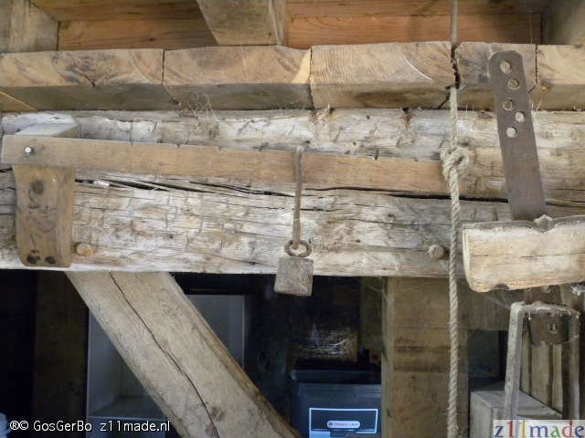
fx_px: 625
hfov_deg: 50.1
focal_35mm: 37
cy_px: 219
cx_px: 292
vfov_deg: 38.7
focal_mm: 6.6
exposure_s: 1/9.6
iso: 556
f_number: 3.2
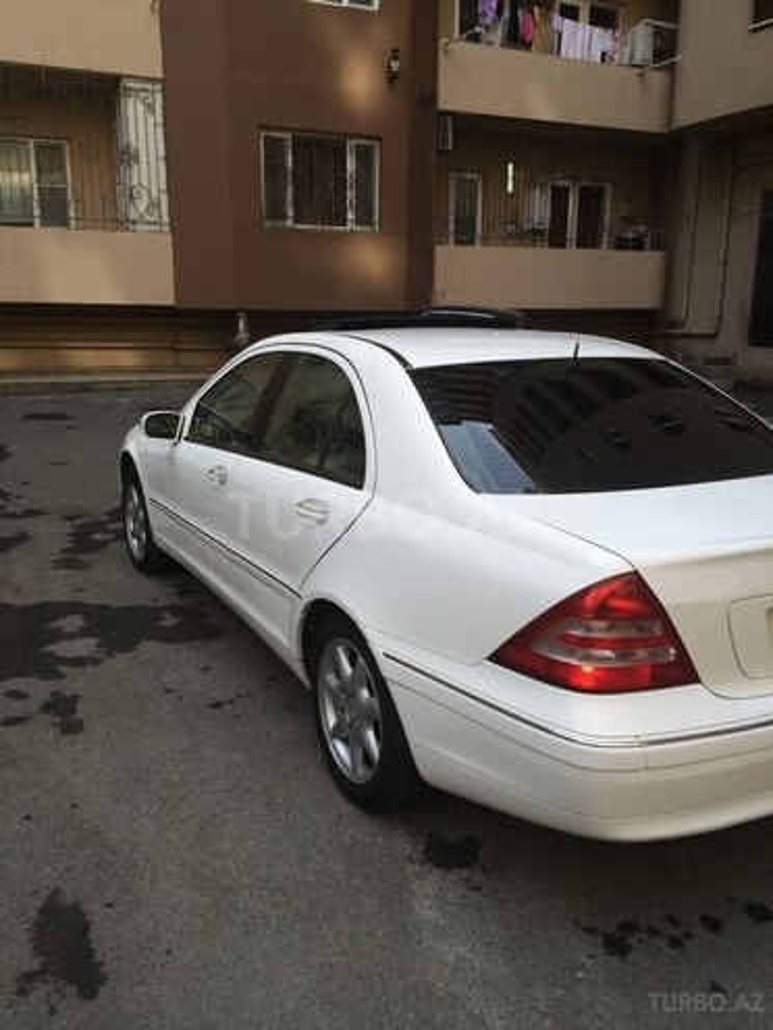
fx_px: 863
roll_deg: +0.7
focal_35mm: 29
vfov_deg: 61.7
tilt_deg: -12.6
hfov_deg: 48.2
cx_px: 386
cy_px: 515
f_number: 2.2
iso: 32
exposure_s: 1/410
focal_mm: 4.15
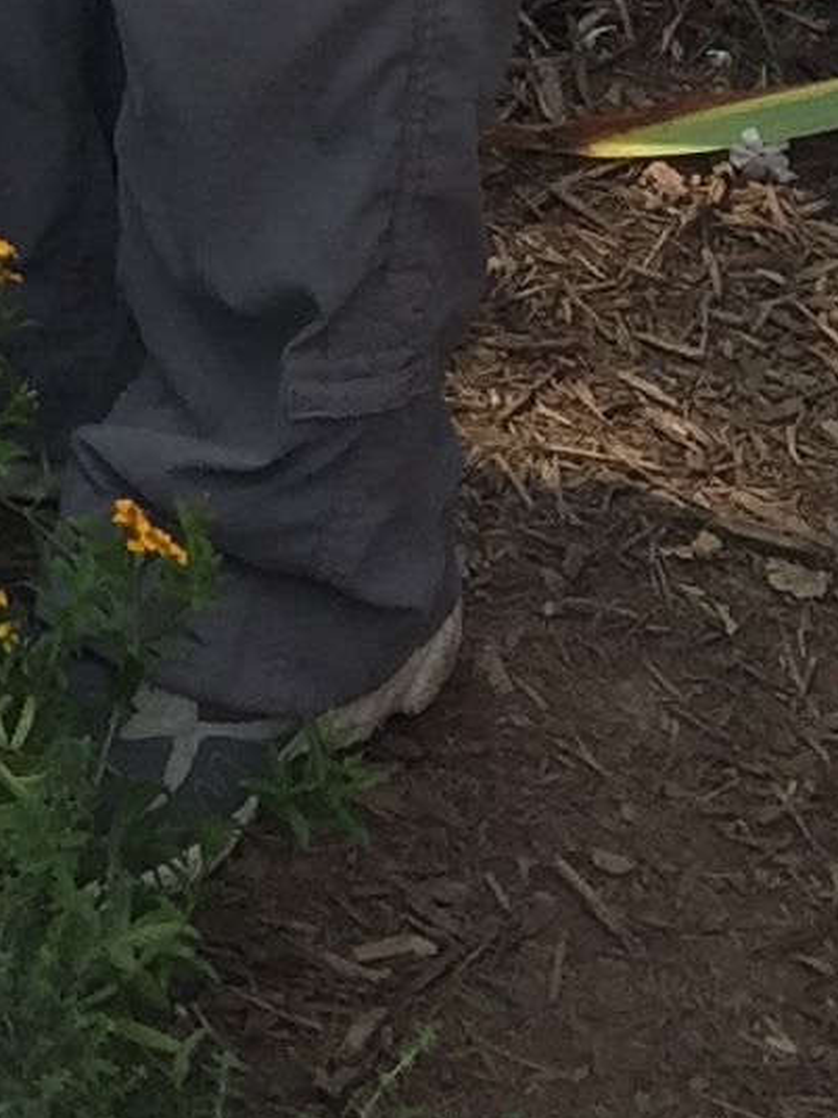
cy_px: -1714
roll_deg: +0.6
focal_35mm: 177
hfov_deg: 8.1
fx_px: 5715
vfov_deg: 9.7
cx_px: -558
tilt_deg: -12.9
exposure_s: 1/760
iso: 32
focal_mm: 4.15
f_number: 2.2
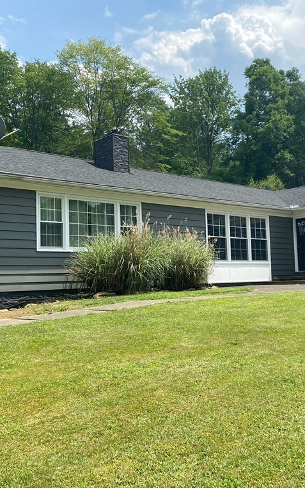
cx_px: 201
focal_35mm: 37
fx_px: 492
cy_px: 244
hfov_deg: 34.2
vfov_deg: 52.7
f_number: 1.8
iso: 32
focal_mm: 4.25
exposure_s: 1/1678
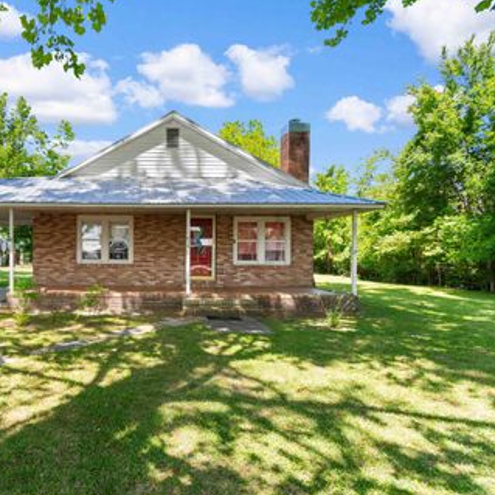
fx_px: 324
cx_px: 127
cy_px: 241
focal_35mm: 20
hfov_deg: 70.1
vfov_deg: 74.8
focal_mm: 10
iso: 100
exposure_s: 1/125
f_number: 5.6
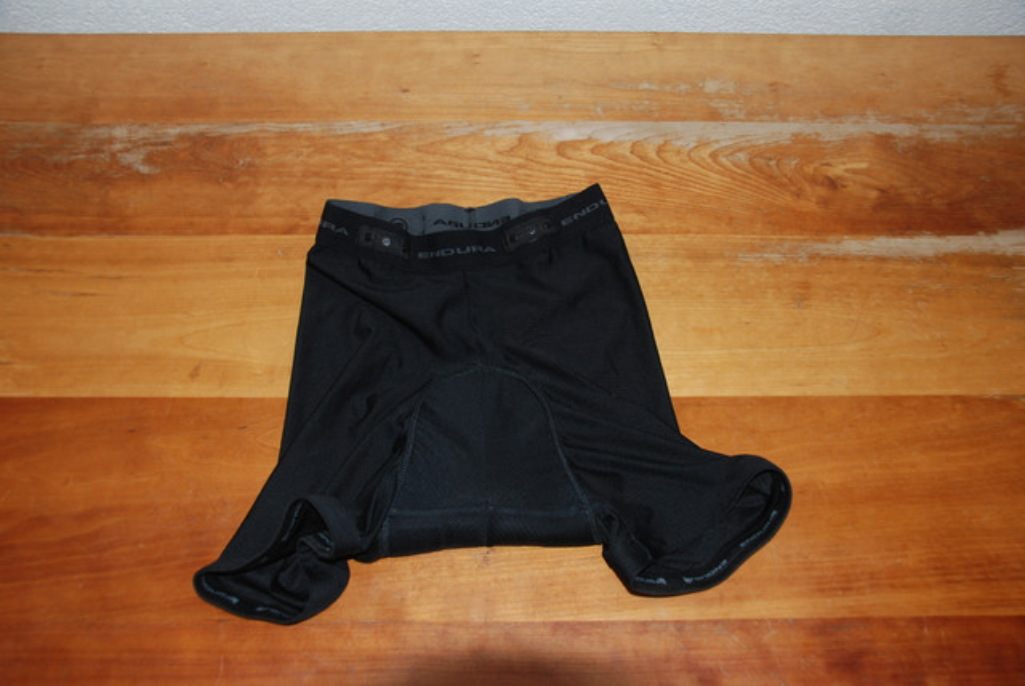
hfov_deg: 57.2
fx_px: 940
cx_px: 512
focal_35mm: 33
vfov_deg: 40.0
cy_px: 343
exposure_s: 1/60
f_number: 3.8
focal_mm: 22
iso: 200
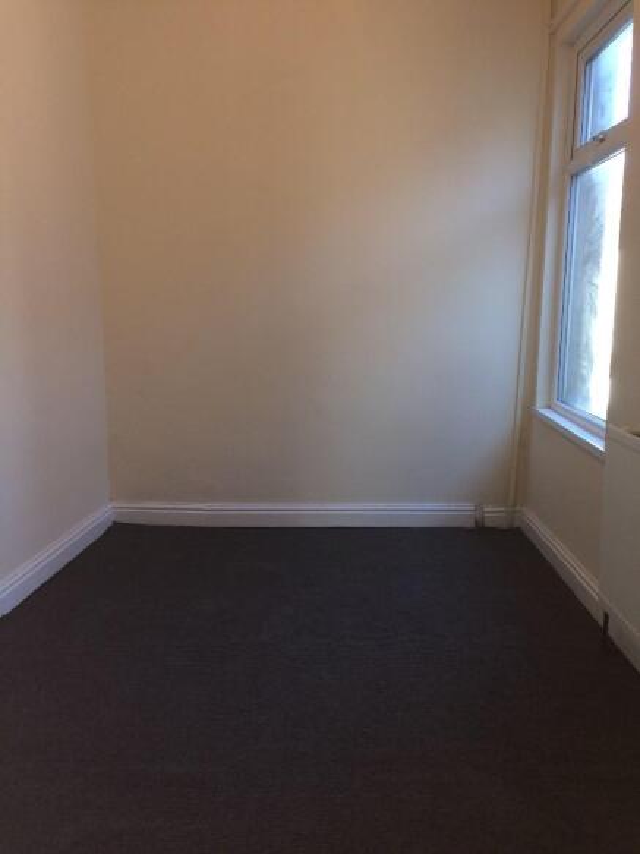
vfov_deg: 61.7
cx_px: 320
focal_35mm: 29
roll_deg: +1.1
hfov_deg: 48.2
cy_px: 427
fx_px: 715
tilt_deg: -10.0
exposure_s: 1/41
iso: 32
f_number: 2.2
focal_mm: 4.15
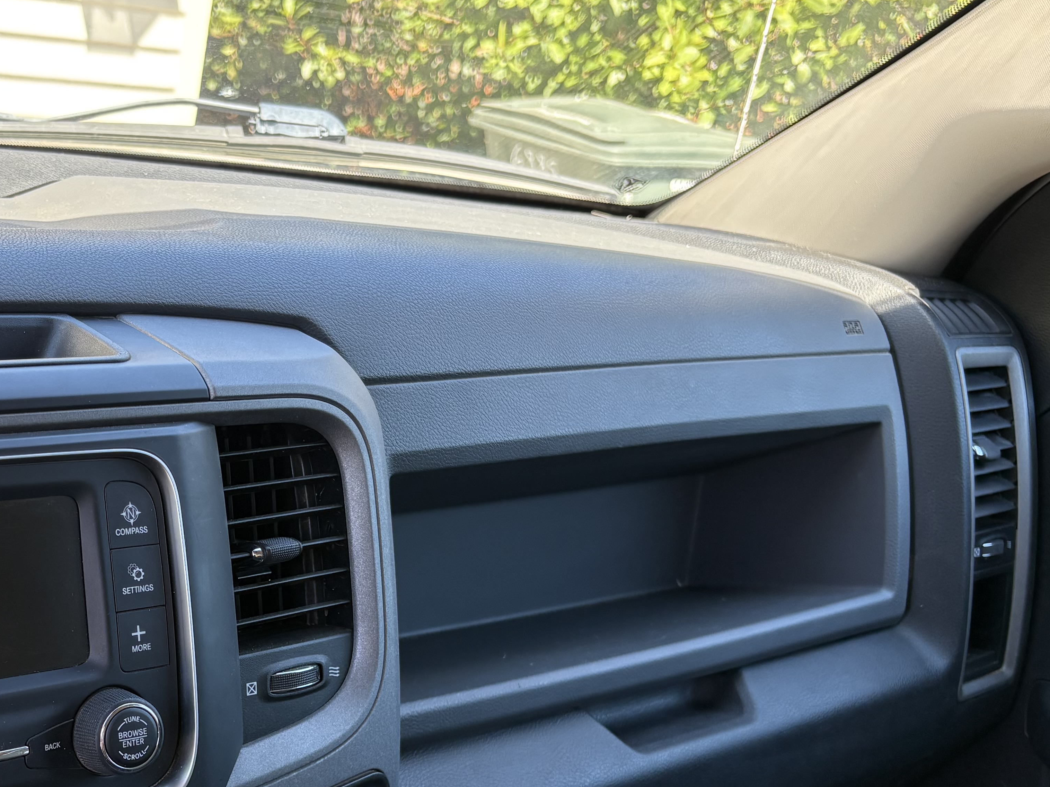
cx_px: 204
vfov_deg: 29.2
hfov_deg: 37.5
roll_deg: -8.5
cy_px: 589
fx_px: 1486
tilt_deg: -25.1
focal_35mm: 49
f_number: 1.6
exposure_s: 1/192
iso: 64
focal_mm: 5.96
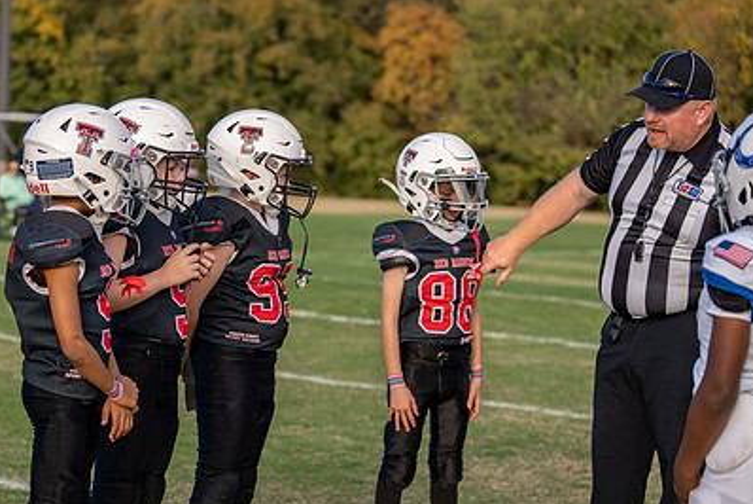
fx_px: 2135
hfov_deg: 19.9
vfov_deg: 13.4
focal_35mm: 102
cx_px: 225
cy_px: 302
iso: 100
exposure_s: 1/640
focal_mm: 70
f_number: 2.8
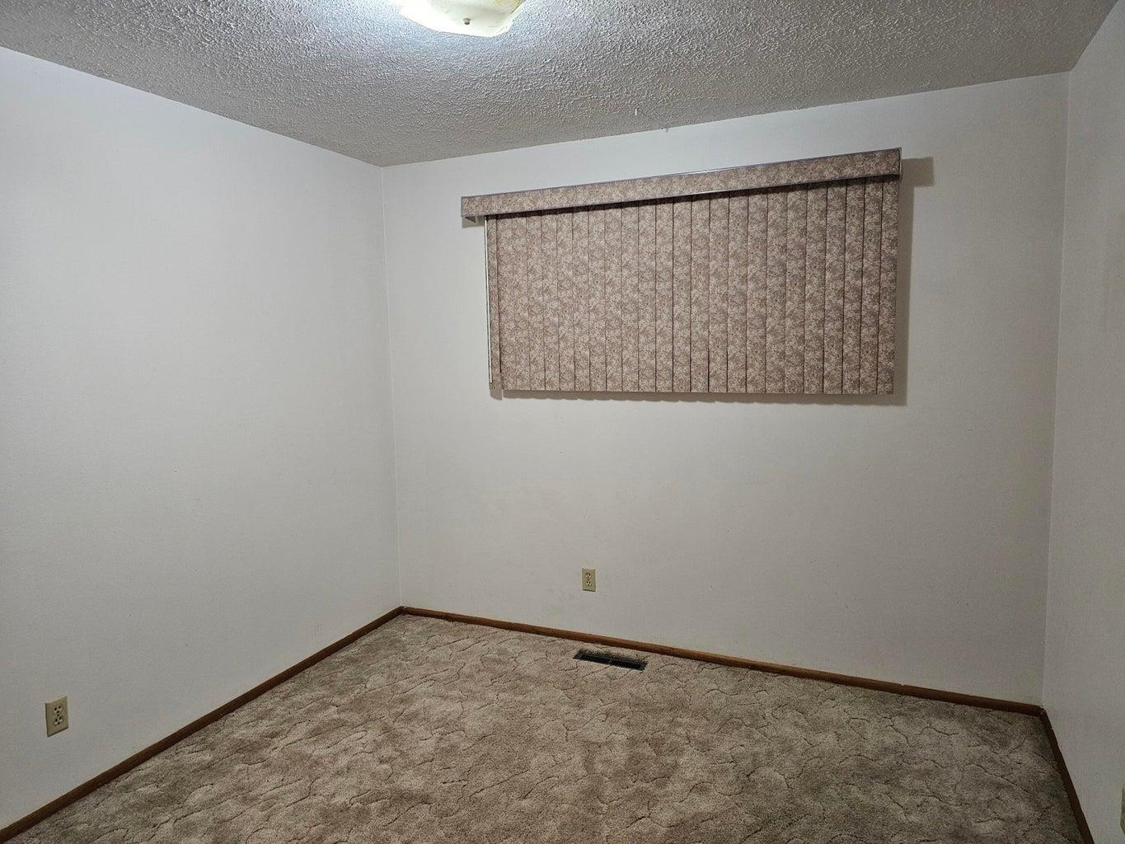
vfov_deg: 58.9
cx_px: 562
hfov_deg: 73.9
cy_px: 422
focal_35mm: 23
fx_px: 748
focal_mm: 6.3
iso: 640
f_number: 1.7
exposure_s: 1/120
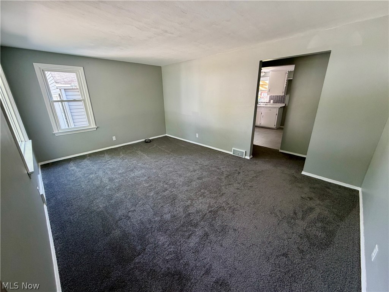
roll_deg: +1.6
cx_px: 194
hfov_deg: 102.1
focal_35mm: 14
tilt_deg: -18.8
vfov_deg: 85.7
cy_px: 146
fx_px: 157
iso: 250
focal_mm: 2.22
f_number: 2.2
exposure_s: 1/120
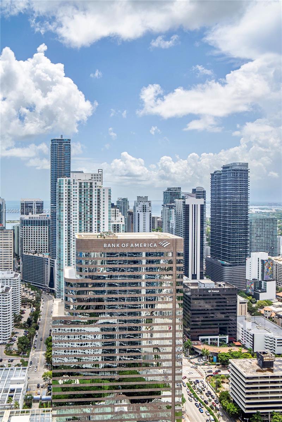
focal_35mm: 30
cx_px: 141
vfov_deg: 61.9
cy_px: 211
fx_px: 352
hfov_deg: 43.6
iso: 250
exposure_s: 1/1600
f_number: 6.3
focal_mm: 20
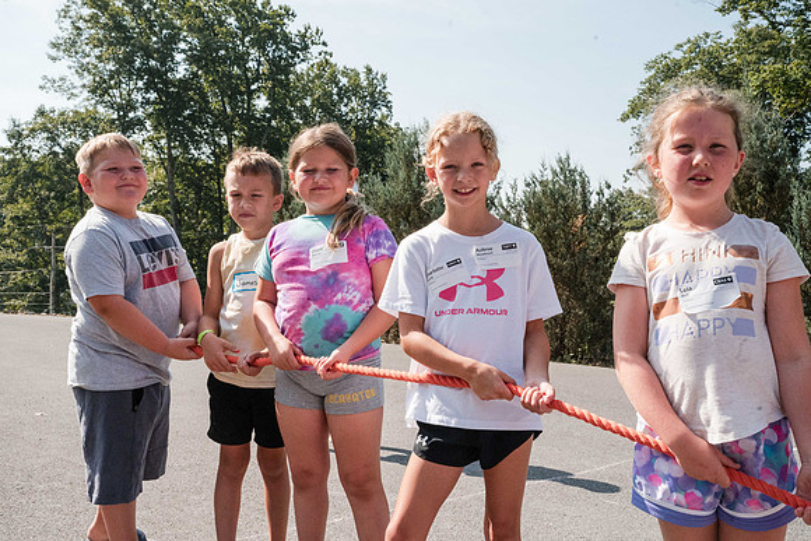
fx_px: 843
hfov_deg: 51.4
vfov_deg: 35.6
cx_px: 401
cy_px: 263
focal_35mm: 37
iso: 6400
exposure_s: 1/5000
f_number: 16
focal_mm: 35
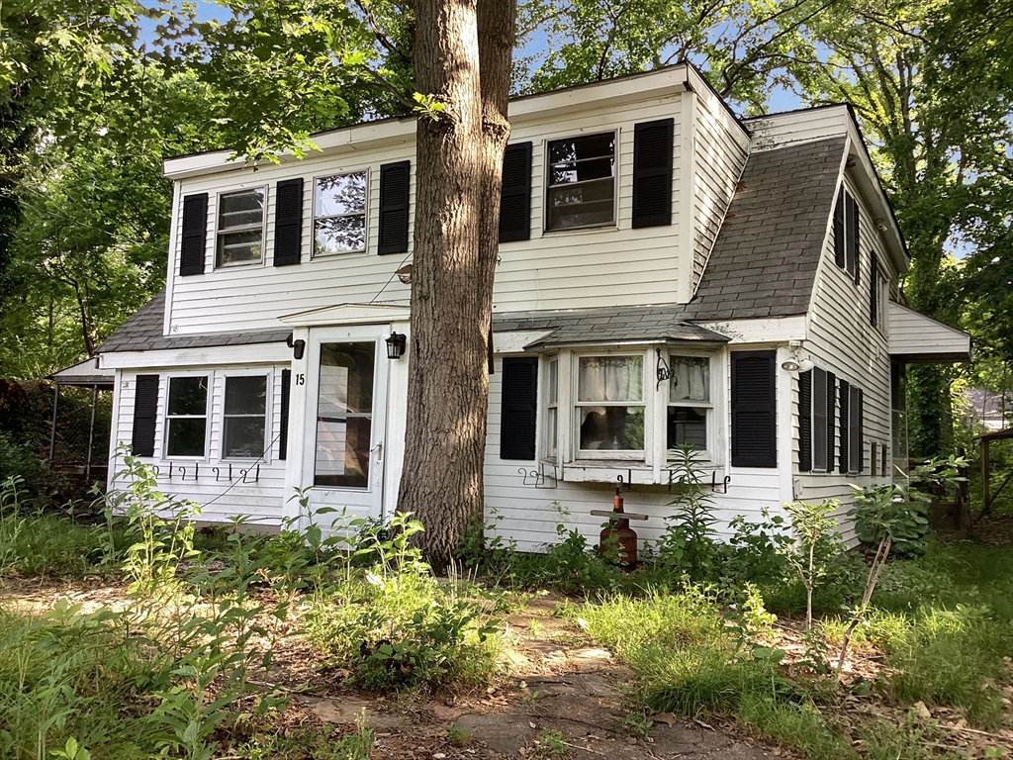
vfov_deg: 45.4
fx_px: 907
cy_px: 380
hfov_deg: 58.4
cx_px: 506
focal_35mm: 31
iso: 40
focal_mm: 3.3
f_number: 2.4
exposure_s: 1/120
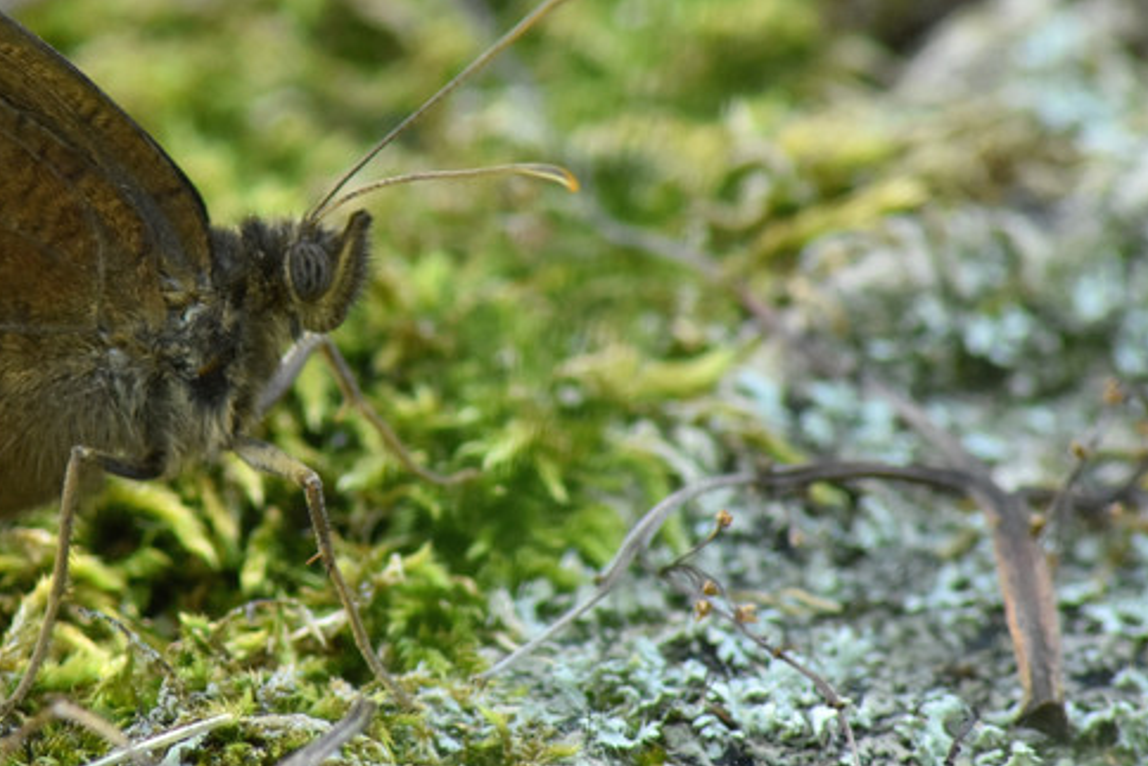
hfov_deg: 2.3
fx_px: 28484
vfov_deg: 1.5
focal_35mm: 893
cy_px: 263
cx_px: 230
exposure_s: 1/100
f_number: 14
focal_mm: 300
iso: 1250
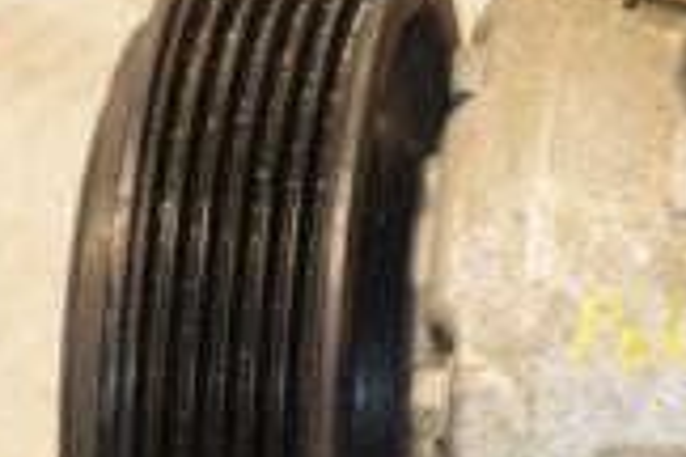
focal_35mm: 511
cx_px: 944
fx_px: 9737
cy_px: 444
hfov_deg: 4.0
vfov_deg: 2.7
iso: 800
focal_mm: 92
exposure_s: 1/100
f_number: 5.6
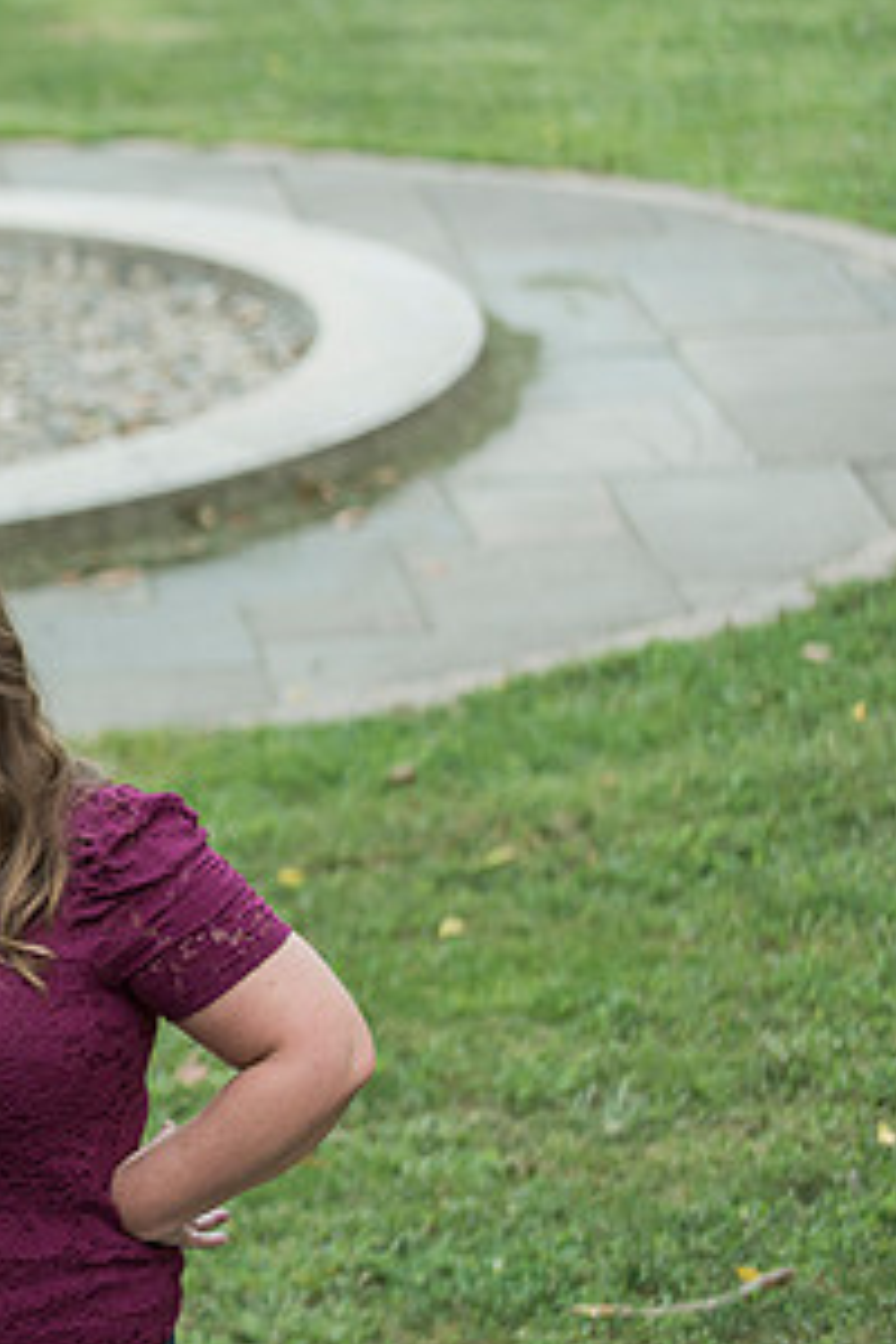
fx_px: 7205
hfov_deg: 7.0
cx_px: -458
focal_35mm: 193
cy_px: 590
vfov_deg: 10.7
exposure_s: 1/250
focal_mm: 95
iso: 640
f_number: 2.8
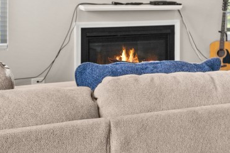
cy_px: -6
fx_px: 537
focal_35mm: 84
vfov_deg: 15.9
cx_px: 366
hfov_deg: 20.1
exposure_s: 1/8
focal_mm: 19
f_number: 7.1
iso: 125
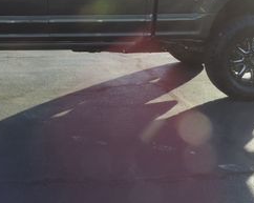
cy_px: 54
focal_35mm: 62
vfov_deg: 24.3
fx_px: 466
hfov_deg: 29.9
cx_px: 59
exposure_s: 1/320
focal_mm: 4.3
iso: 80
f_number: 3
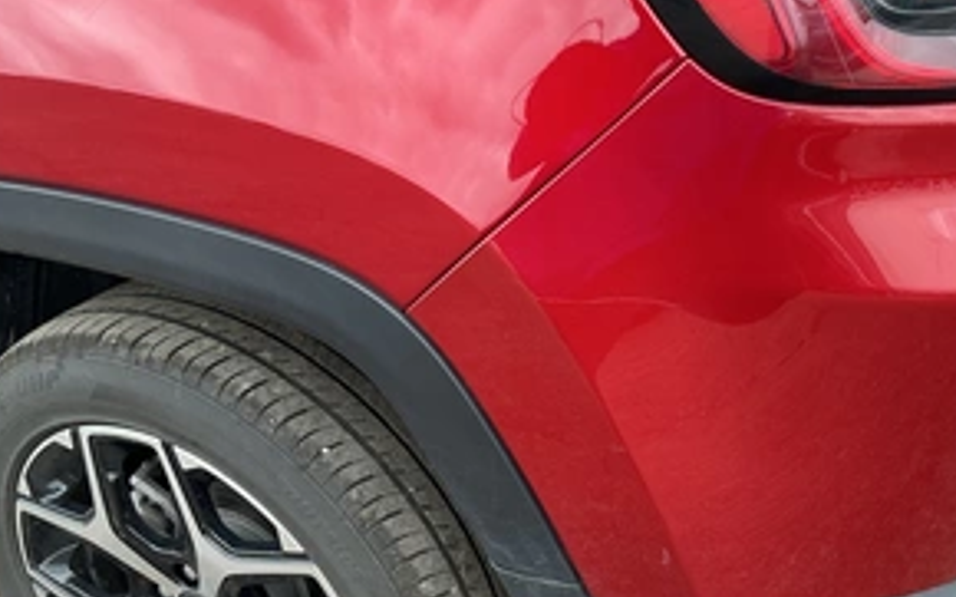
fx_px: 1068
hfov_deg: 48.2
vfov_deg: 31.0
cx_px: 504
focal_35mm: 41
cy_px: 399
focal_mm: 3
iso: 20
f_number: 1.8
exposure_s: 1/147
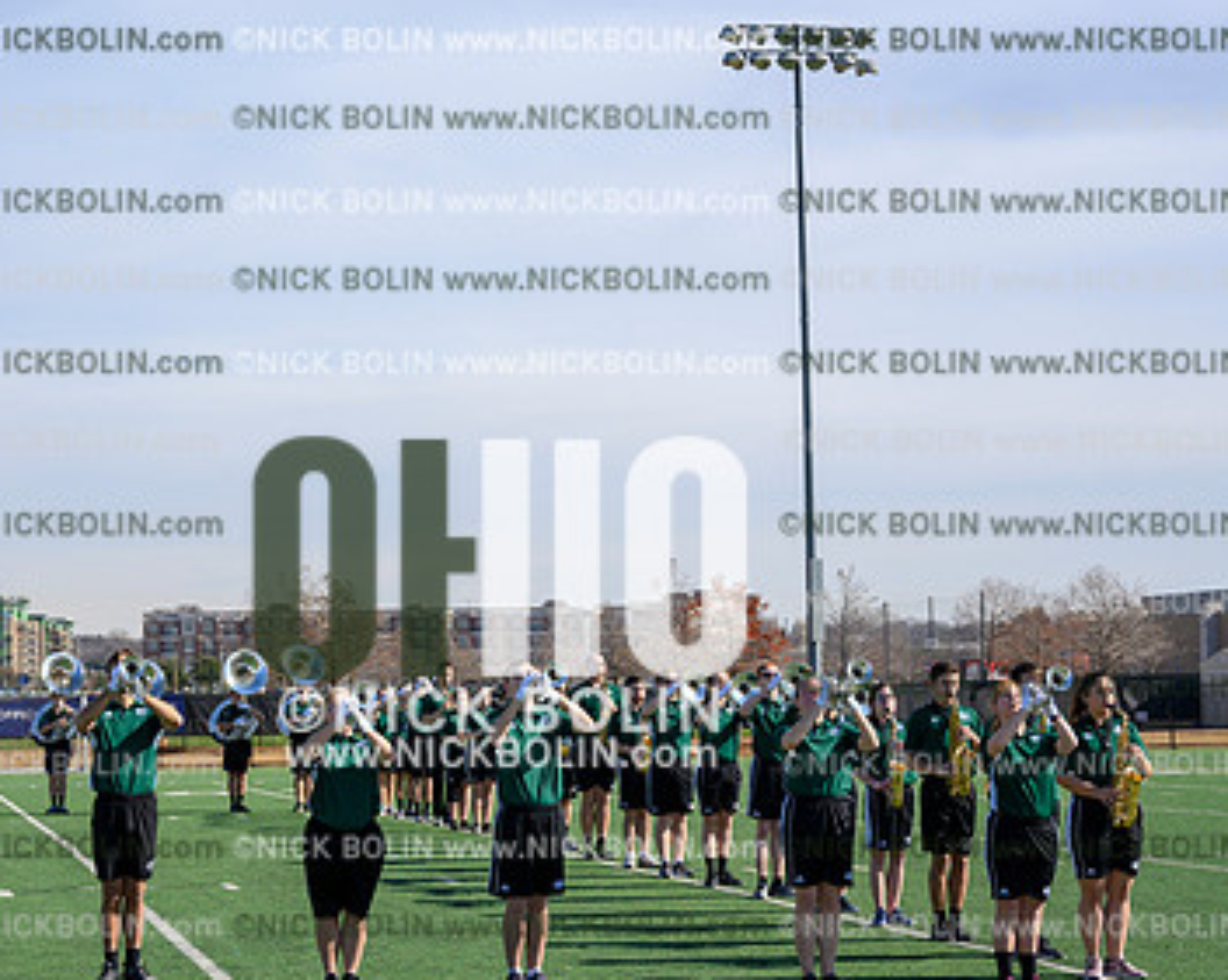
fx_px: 2360
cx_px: 499
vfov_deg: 23.4
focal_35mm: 65
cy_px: 605
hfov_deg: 29.1
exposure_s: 1/1600
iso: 125
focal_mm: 42
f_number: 4
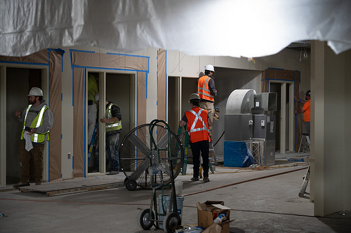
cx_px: 176
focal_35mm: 65
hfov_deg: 31.0
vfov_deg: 20.9
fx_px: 633
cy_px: 116
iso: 2500
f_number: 4
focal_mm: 65
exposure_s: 1/100
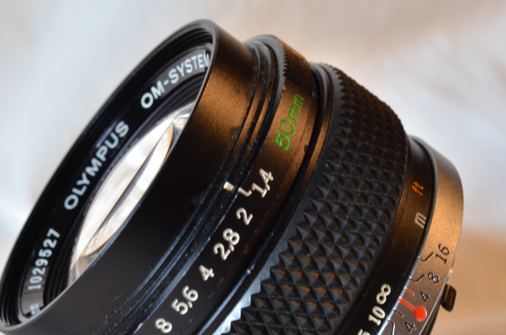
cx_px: 212
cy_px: 290
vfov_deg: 12.3
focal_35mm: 110
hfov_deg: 18.6
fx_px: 1543
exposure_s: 1/20
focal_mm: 40
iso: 800
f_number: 13
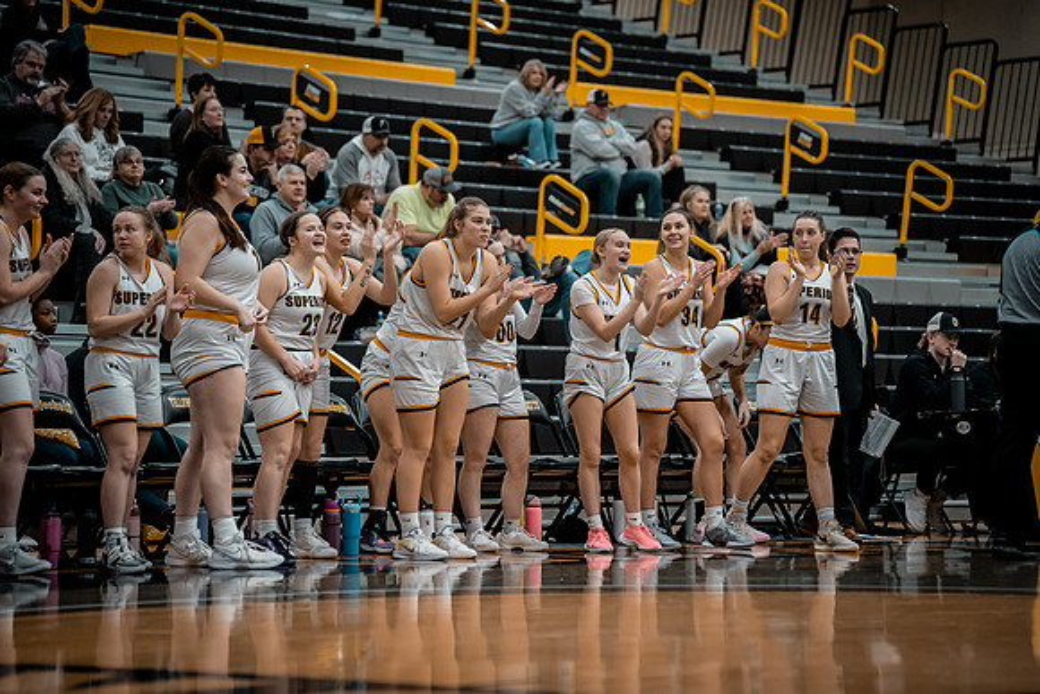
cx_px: 520
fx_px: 3686
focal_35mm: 128
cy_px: 347
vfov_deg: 10.8
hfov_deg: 16.1
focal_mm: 123
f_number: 2.8
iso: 1600
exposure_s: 1/640
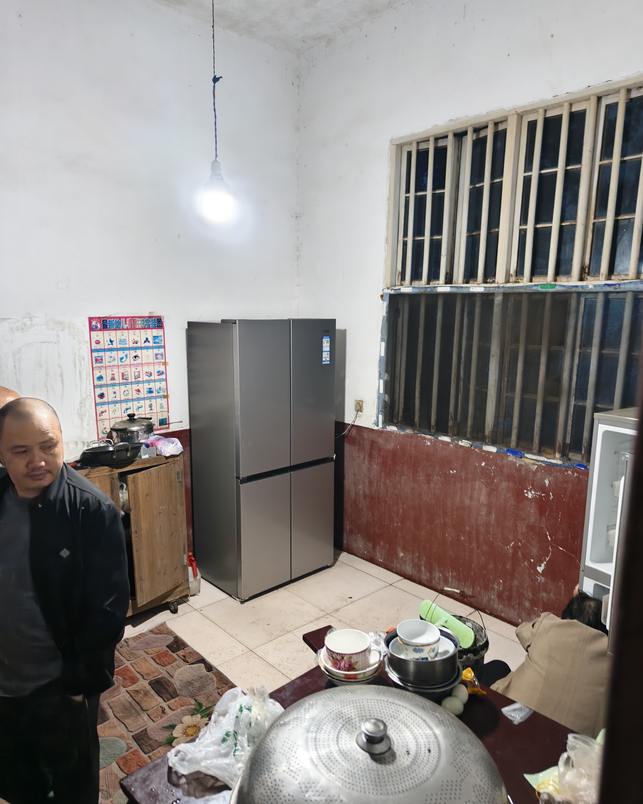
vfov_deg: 70.3
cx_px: 321
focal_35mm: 24
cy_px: 414
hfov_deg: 58.8
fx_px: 571
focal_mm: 8.67
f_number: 1.8
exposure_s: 1/50
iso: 2000
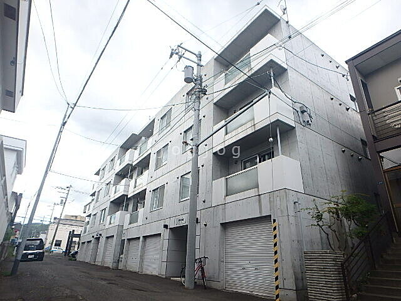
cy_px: 150
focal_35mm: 21
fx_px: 243
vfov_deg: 63.4
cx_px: 200
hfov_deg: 79.0
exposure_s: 1/400
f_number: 3.5
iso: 125
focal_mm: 3.7
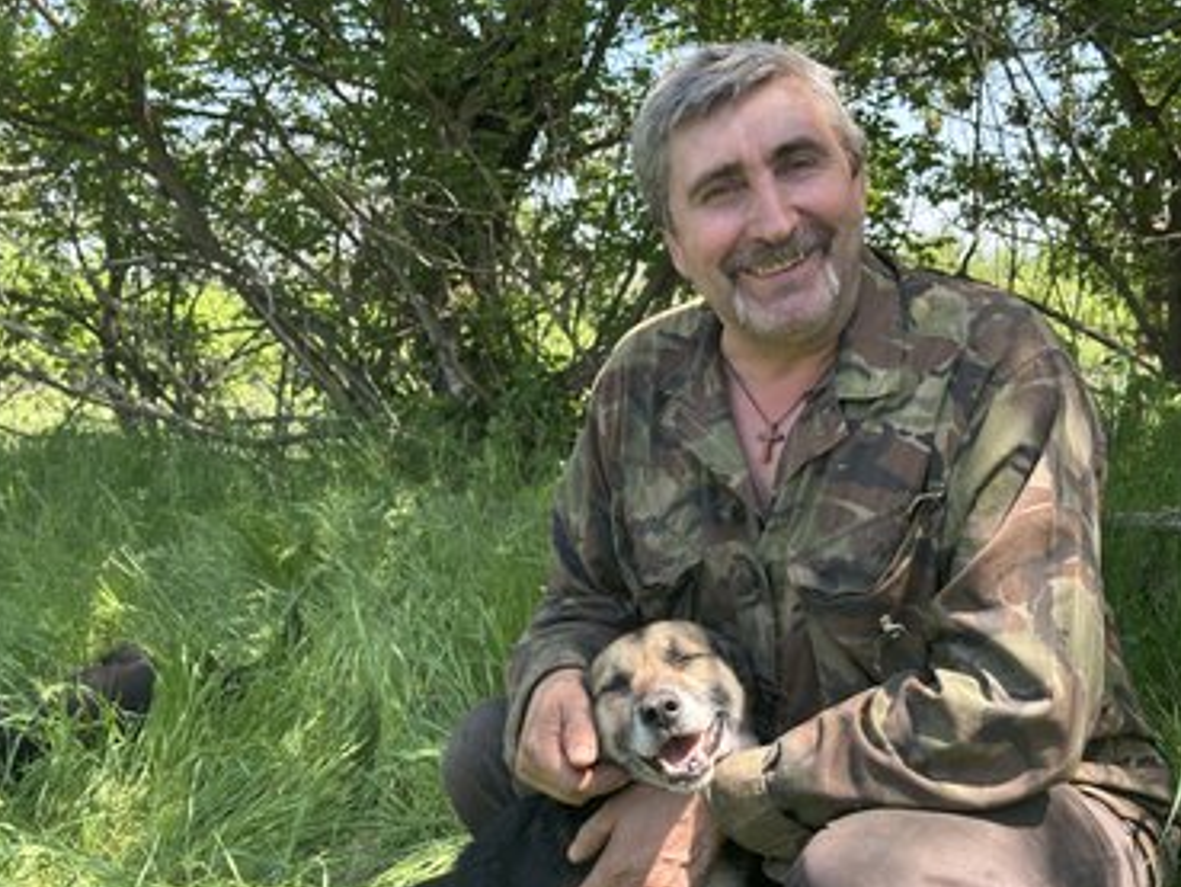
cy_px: 455
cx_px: 608
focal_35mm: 52
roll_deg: +0.5
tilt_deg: -4.3
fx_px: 1775
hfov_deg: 36.8
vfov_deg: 28.0
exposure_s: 1/506
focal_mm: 6.86
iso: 64
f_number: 1.78
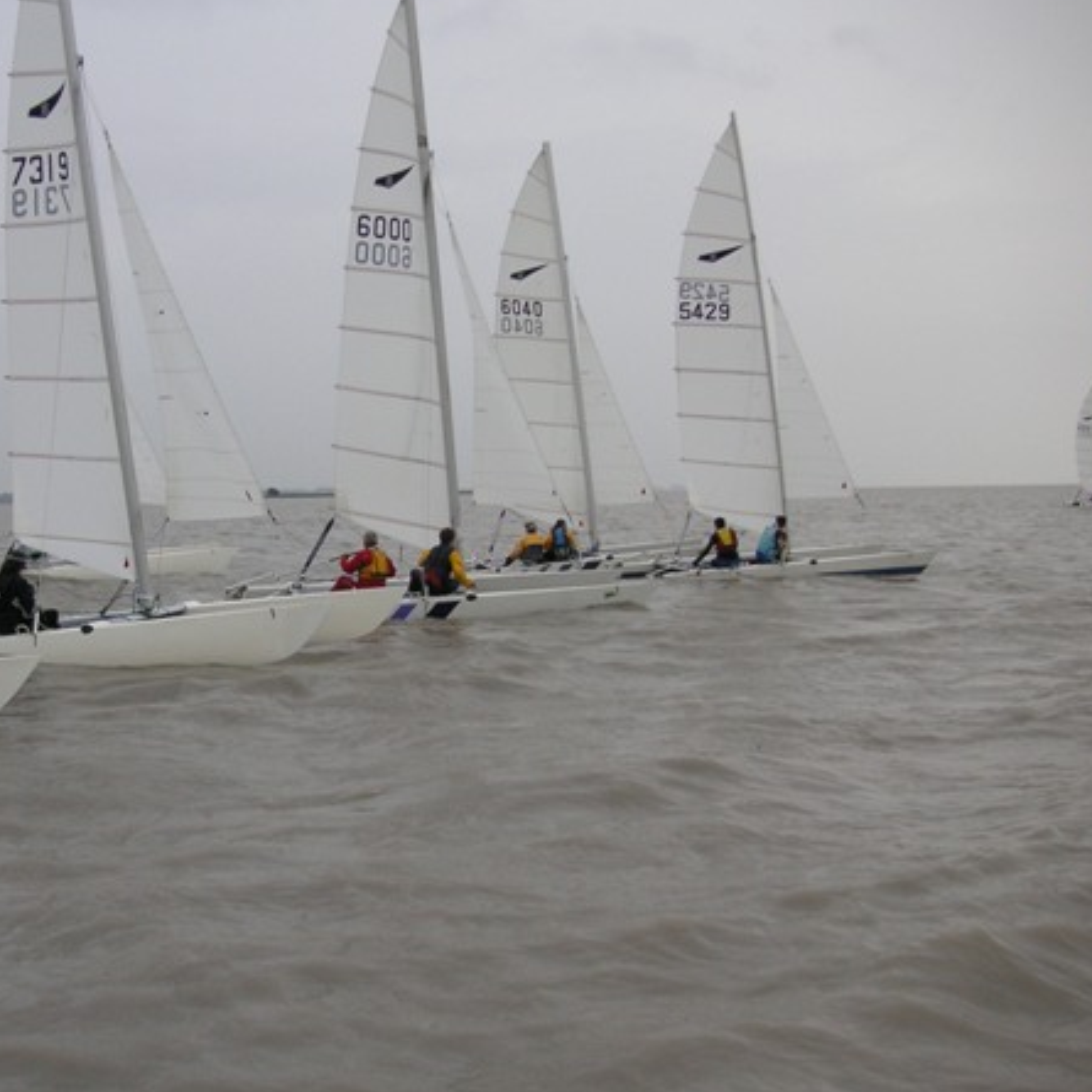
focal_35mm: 47
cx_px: 331
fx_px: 1677
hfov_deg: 35.6
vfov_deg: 36.1
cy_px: 550
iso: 50
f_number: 2.8
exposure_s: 1/180
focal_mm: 6.1
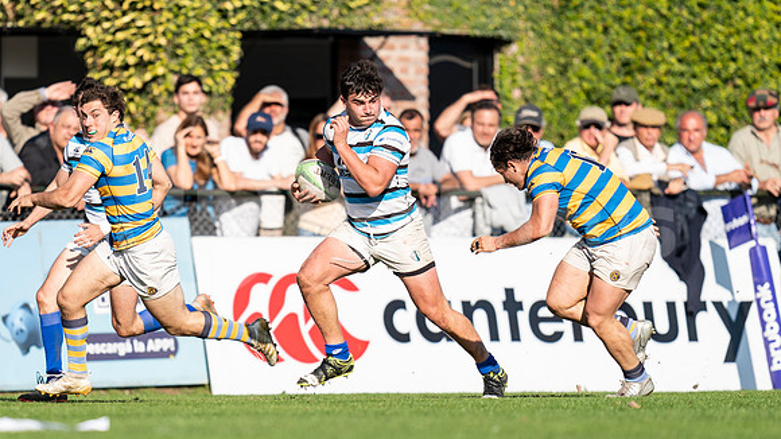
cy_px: 277
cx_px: 283
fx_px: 13473
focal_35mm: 651
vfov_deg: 1.9
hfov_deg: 3.3
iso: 100
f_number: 2.8
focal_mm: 400
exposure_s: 1/1250
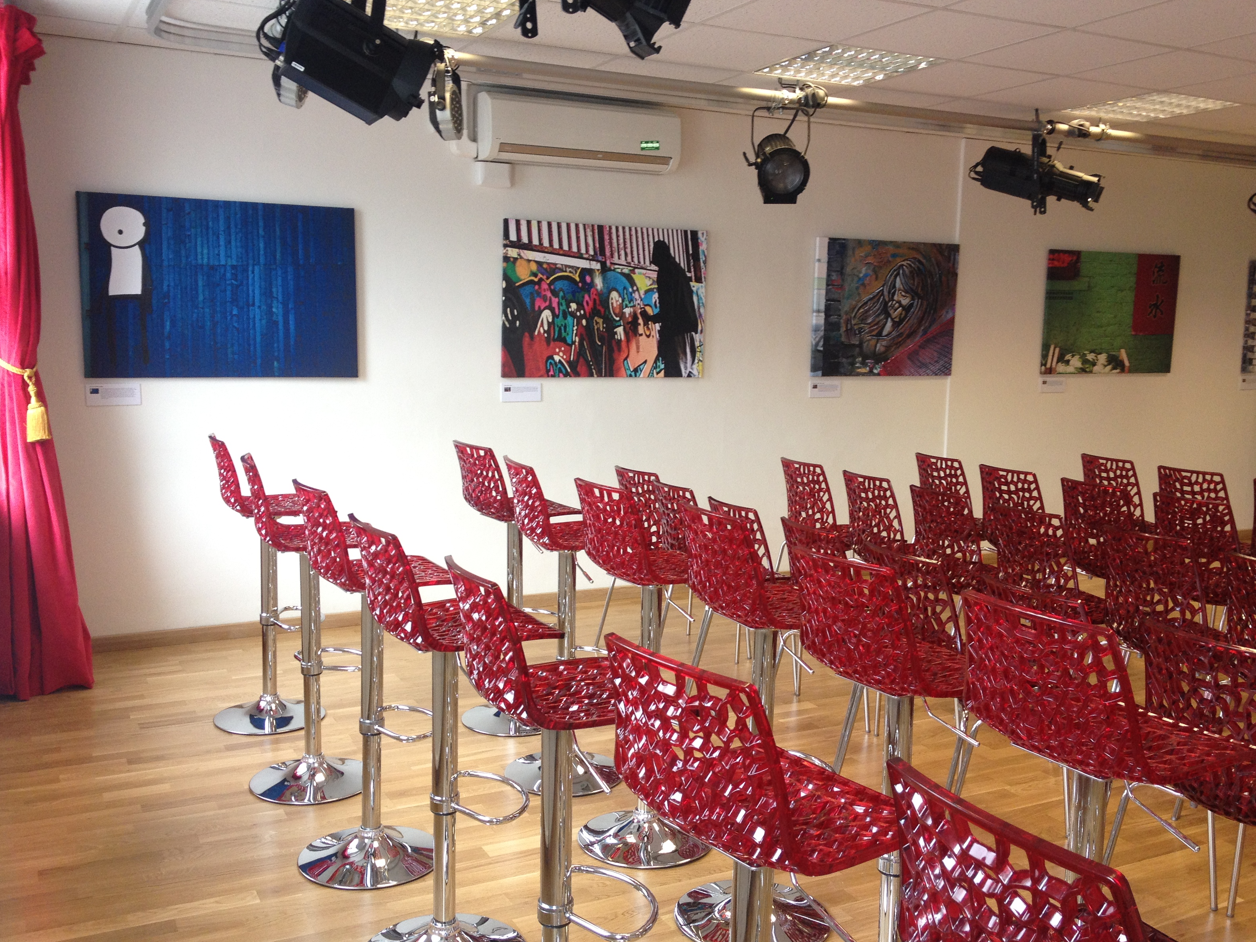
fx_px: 1306
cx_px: 637
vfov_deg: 39.7
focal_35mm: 36
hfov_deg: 51.4
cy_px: 482
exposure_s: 1/60
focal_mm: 4.28
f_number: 2.4
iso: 100
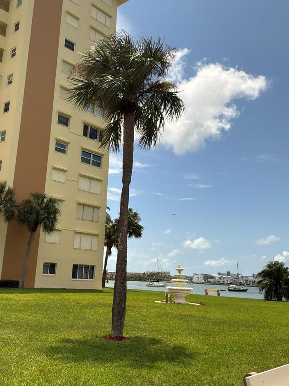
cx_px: 132
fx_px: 401
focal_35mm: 36
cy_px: 156
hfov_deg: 39.6
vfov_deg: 51.0
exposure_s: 1/3322
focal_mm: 3
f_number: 1.8
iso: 25
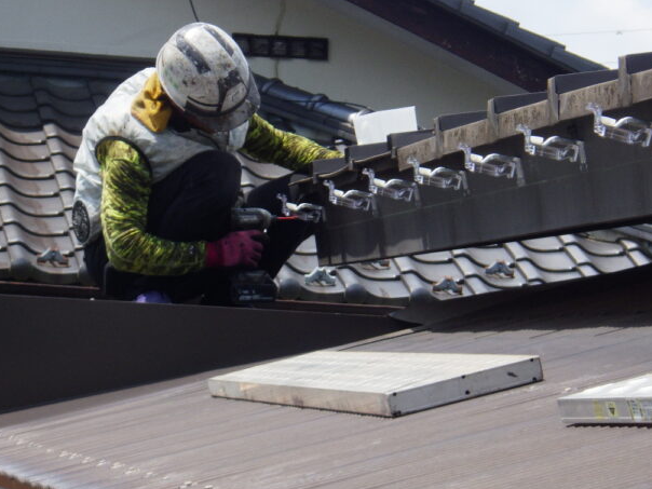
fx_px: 3353
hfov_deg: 11.1
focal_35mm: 178
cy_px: 189
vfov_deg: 8.3
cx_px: 408
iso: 250
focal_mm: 25
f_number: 6.6
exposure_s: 1/500
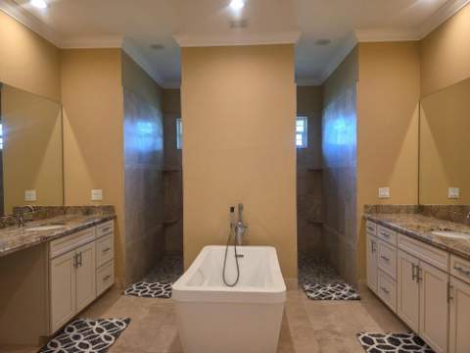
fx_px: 312
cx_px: 235
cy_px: 176
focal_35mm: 23
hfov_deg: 73.9
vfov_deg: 58.9
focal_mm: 6.3
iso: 250
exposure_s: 1/120
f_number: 1.7
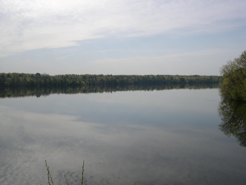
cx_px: 123
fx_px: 270
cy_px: 92
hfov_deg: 49.0
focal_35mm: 38
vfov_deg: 37.7
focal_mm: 8
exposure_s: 1/353
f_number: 7.6
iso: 100
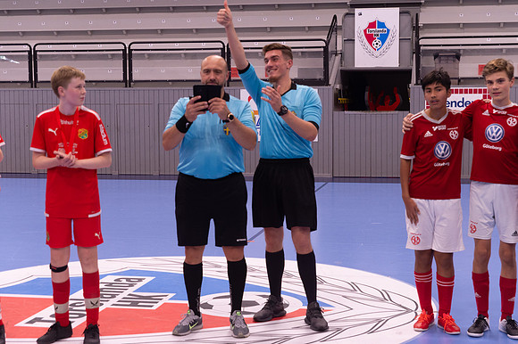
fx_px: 935
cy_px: 172
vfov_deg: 20.9
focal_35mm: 65
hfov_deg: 31.0
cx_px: 259
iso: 2000
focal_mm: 65
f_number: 3.5
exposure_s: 1/200
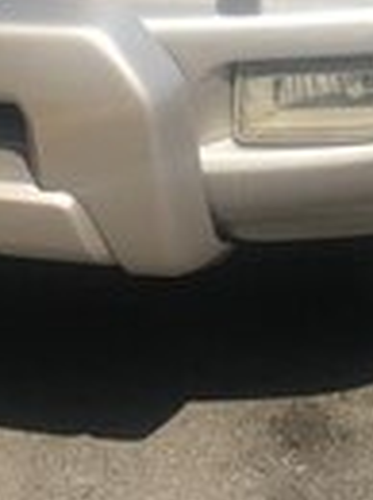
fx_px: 1600
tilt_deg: -19.5
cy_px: -196
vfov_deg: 16.5
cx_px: 85
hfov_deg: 13.2
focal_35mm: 111
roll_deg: -0.5
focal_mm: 4.15
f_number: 2.2
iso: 25
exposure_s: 1/1672
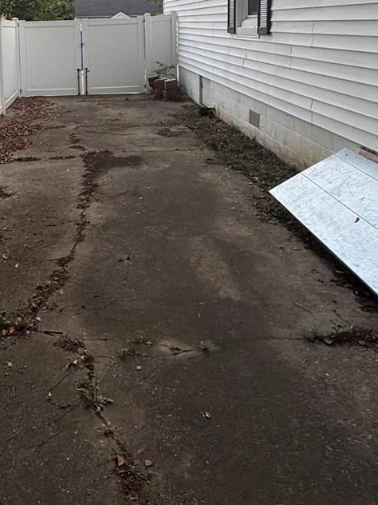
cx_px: 93
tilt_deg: -6.5
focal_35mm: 34
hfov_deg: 40.6
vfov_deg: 49.9
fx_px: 495
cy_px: 83
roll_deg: +2.5
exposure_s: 1/105
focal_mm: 2.22
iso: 64
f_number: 2.2
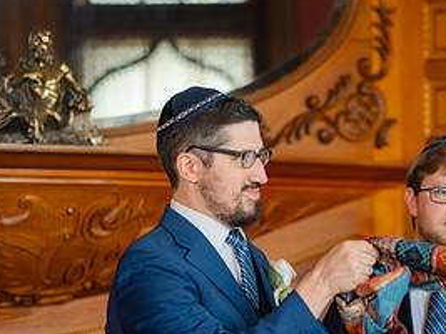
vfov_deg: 10.8
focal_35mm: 137
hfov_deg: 14.3
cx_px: 394
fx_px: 1764
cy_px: 303
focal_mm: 80
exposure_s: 1/125
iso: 640
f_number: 1.7
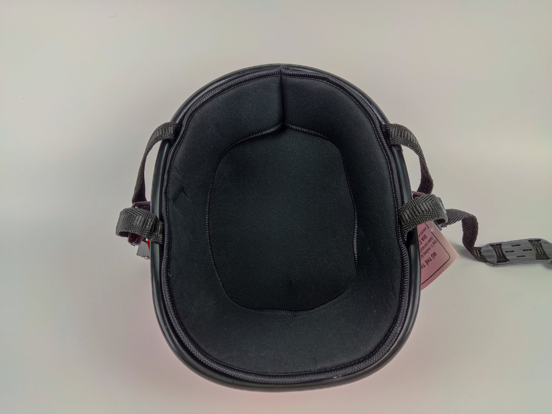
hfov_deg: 69.4
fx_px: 399
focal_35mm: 25
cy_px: 207
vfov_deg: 54.9
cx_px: 276
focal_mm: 4.71
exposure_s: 1/50
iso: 332
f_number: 1.79
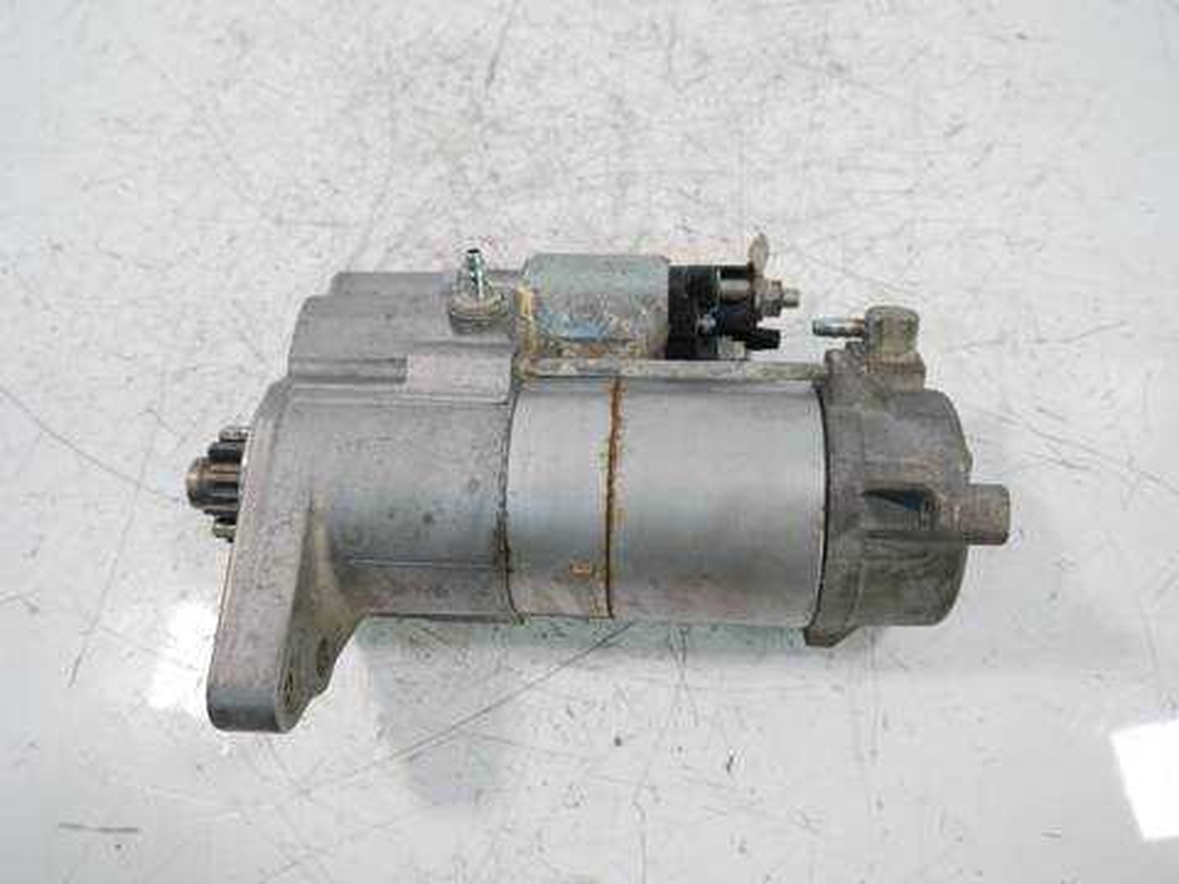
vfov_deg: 49.7
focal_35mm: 28
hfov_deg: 63.4
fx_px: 954
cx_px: 590
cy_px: 442
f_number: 3.5
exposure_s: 1/60
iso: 400
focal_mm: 14
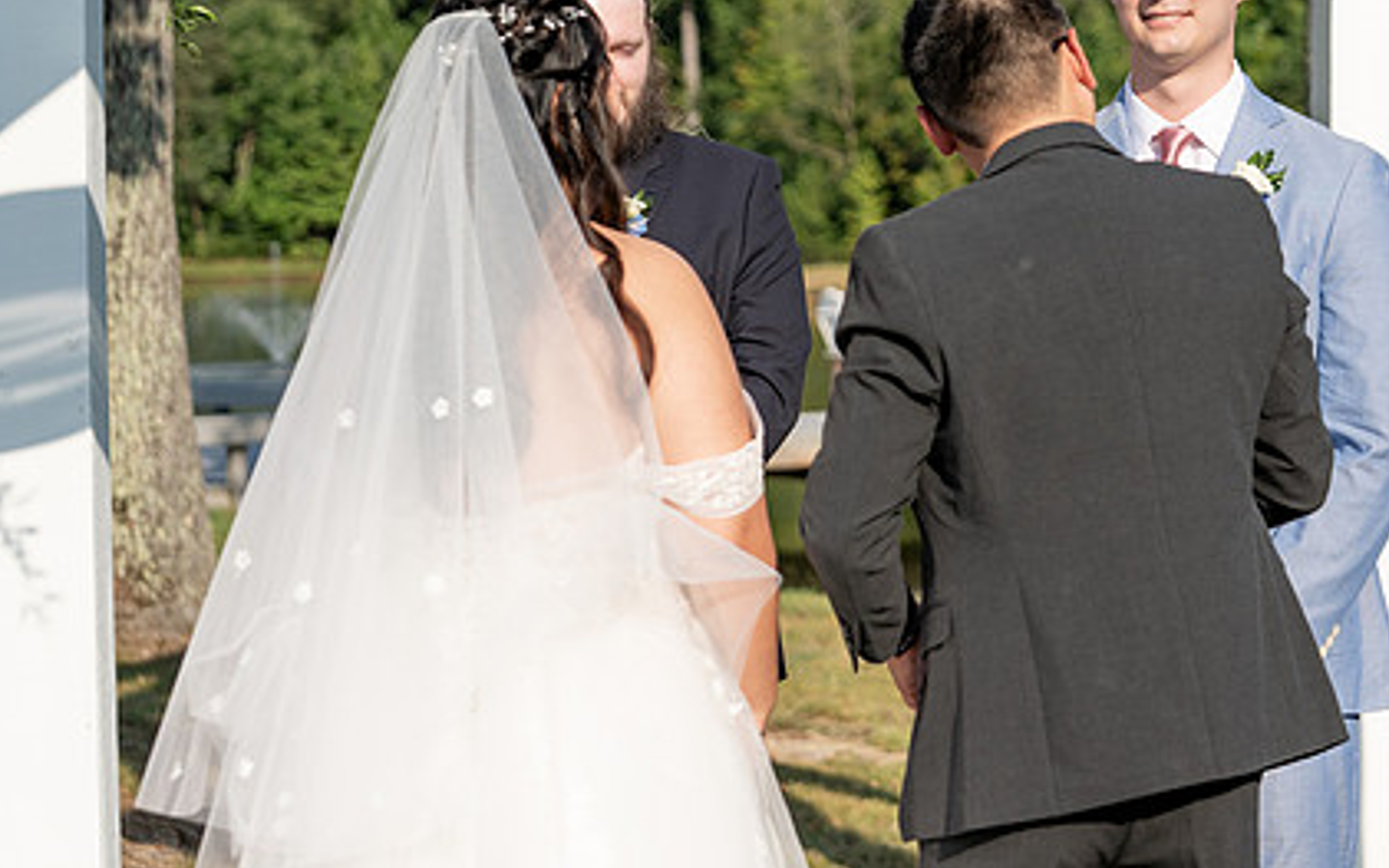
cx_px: 938
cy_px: 316
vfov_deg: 11.1
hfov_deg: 17.6
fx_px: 4466
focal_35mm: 118
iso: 100
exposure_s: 1/1250
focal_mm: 76
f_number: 4
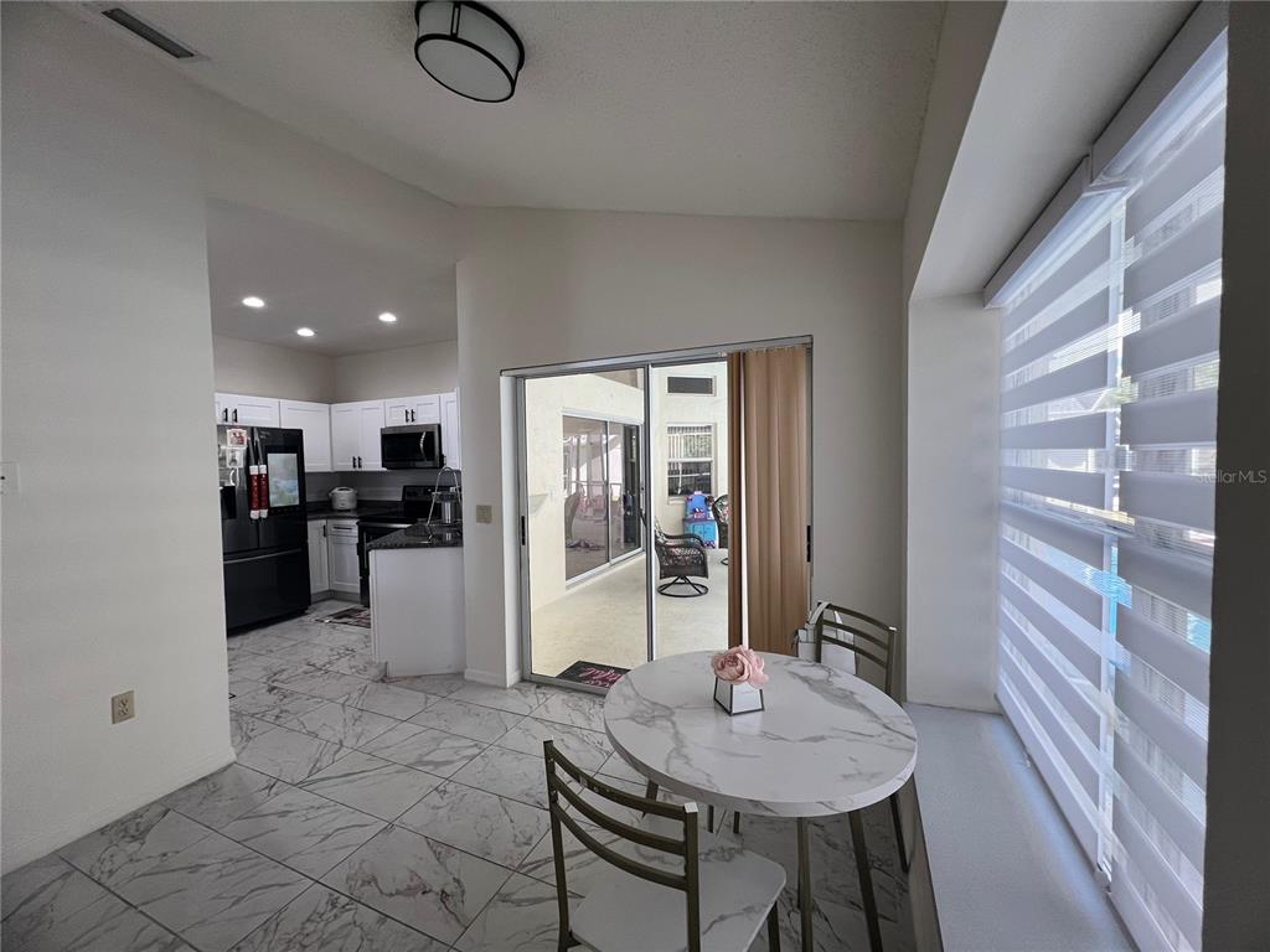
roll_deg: +1.5
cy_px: 476
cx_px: 635
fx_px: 477
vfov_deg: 89.9
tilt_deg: -2.4
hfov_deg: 106.2
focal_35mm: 13
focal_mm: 1.57
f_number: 1.8
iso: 100
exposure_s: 1/120
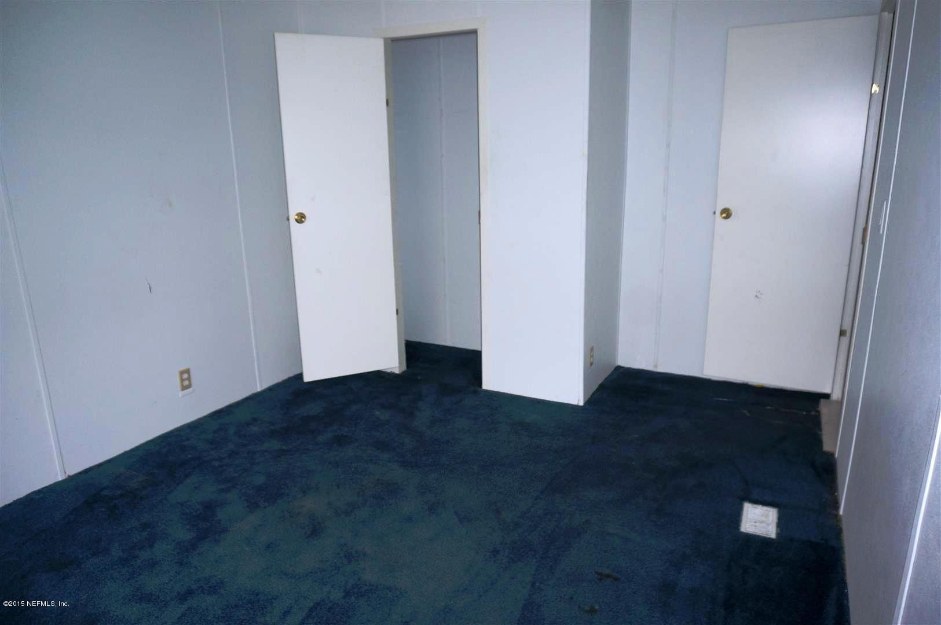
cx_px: 470
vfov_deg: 53.0
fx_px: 627
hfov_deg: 73.8
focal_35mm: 24
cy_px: 312
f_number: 4
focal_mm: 16
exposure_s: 1/60
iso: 640
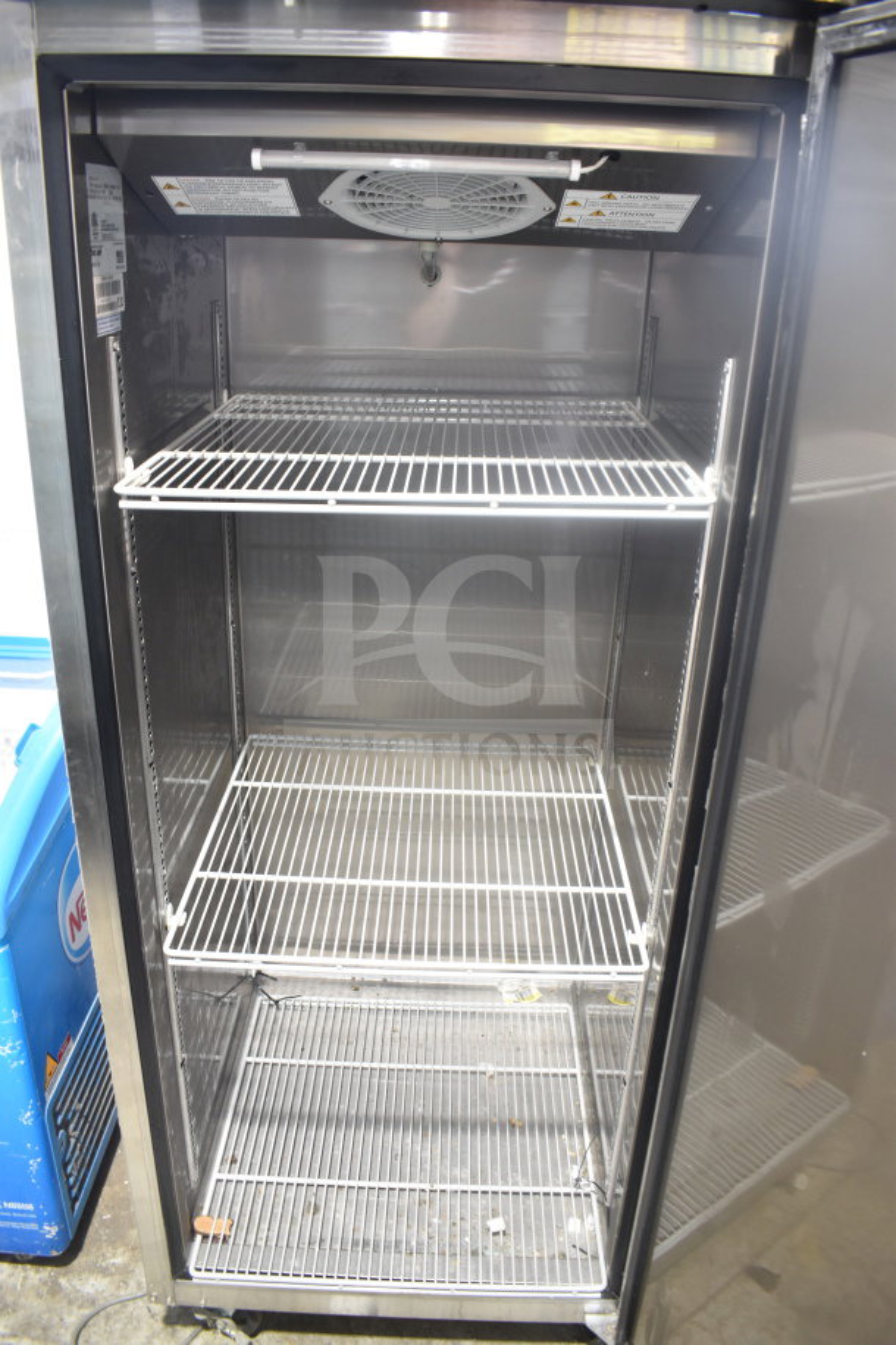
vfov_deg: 67.4
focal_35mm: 27
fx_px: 1008
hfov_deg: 47.9
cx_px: 448
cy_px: 672
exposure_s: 1/30
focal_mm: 18
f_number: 3.5
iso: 900
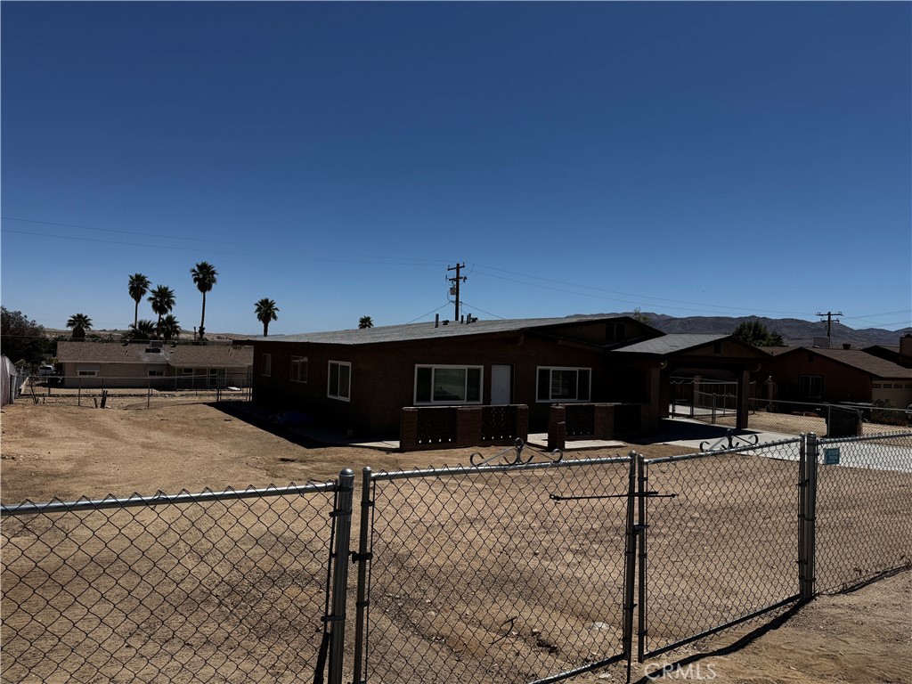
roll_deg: -2.4
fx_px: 632
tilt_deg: +0.9
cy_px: 342
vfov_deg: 56.8
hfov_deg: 71.6
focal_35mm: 24
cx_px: 456
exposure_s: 1/10417
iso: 80
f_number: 1.78
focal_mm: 6.76
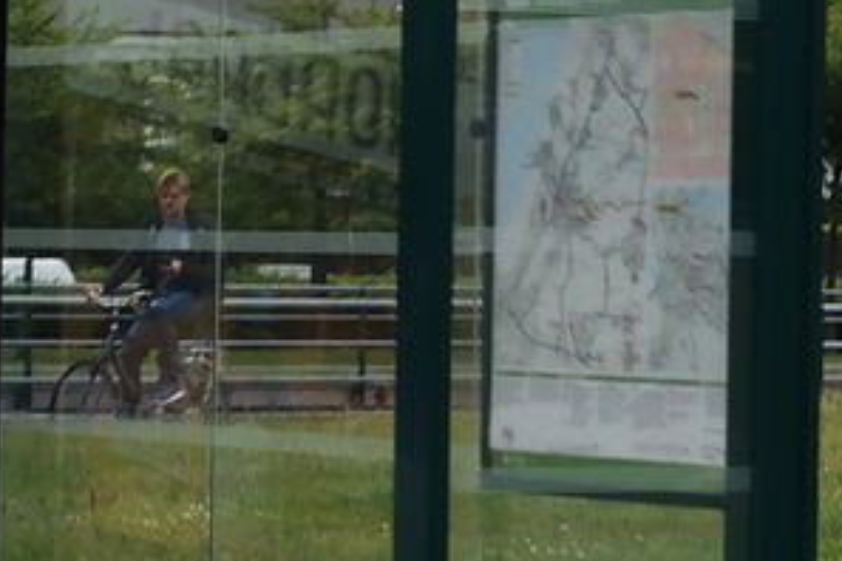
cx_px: 417
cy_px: 221
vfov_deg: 5.9
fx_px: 5449
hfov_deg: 8.8
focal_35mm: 233
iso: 100
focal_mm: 24
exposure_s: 1/125
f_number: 4.5
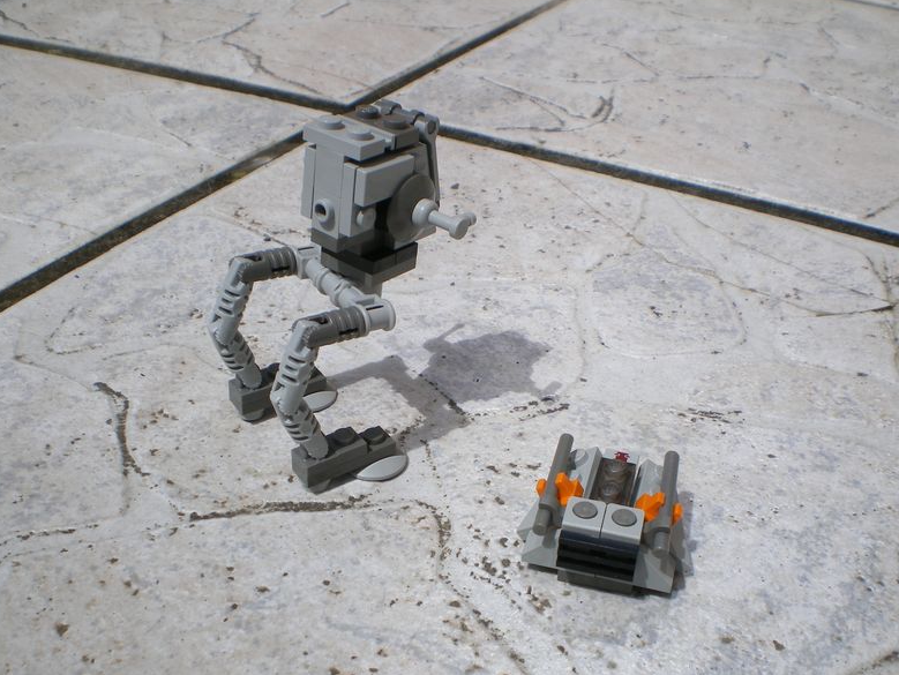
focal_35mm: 39
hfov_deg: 47.8
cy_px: 340
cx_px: 456
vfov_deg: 36.8
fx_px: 1013
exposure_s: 1/640
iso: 64
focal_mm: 6.3
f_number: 4.6
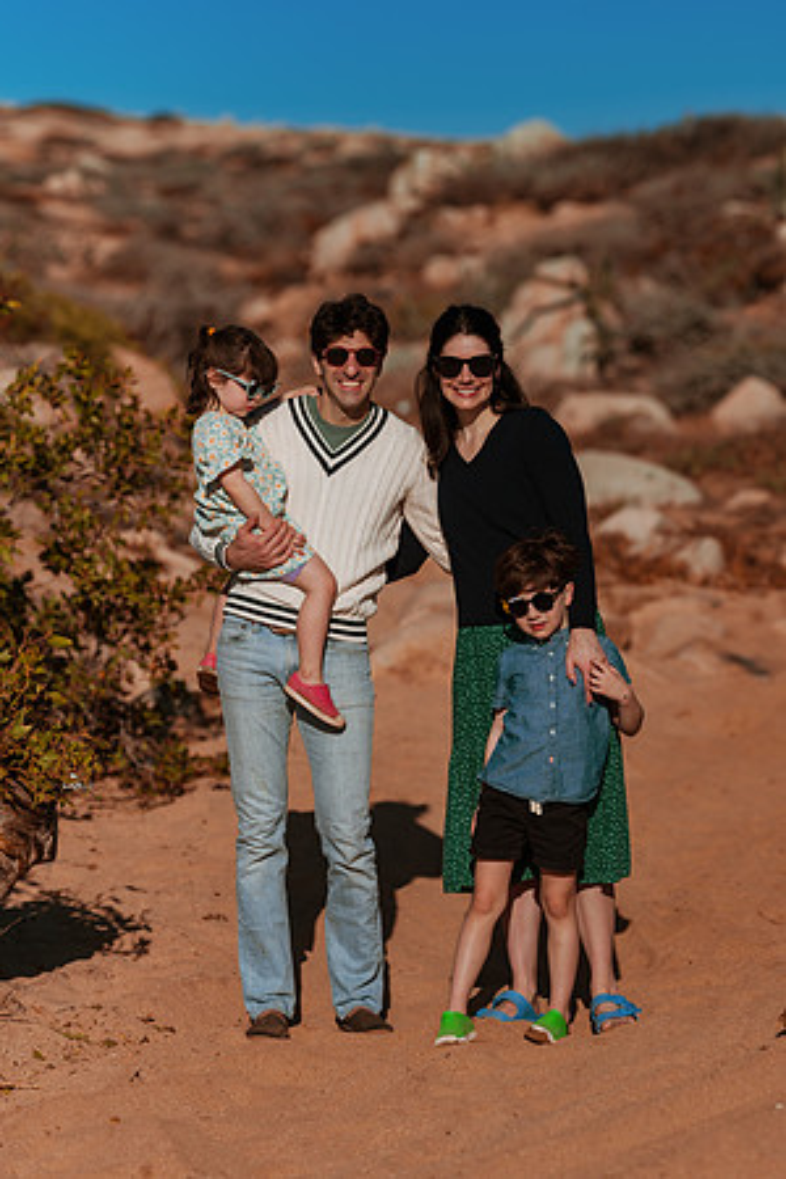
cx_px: 393
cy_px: 590
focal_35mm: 135
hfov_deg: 10.2
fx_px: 4421
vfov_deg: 15.2
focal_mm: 135
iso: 50
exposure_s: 1/3200
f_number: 3.2
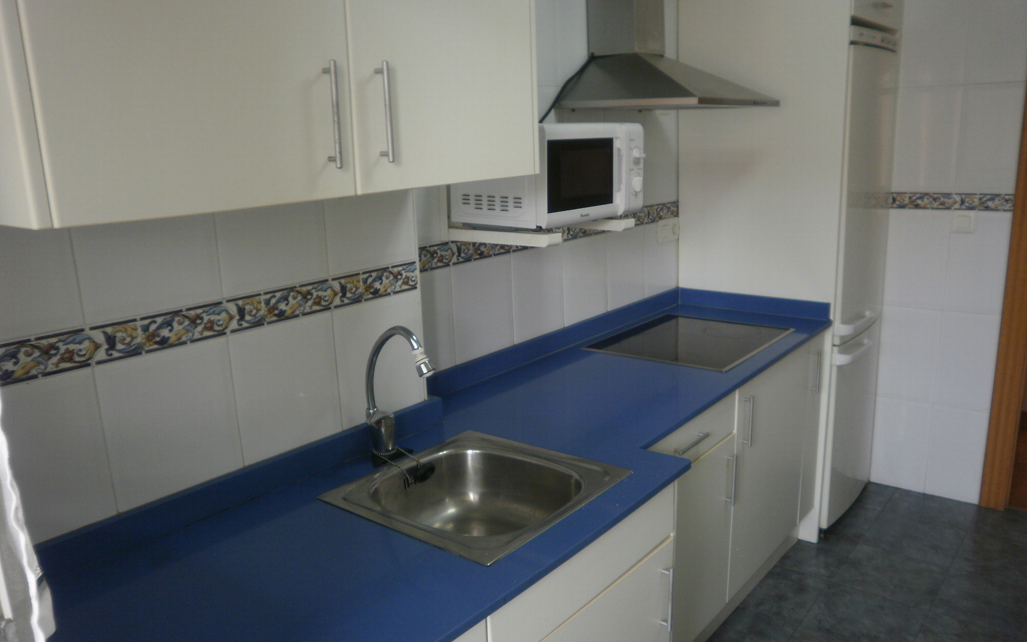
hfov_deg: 66.5
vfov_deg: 44.5
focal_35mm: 28
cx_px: 517
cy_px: 339
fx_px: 784
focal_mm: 4.65
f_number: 2.6
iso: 100
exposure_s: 1/40
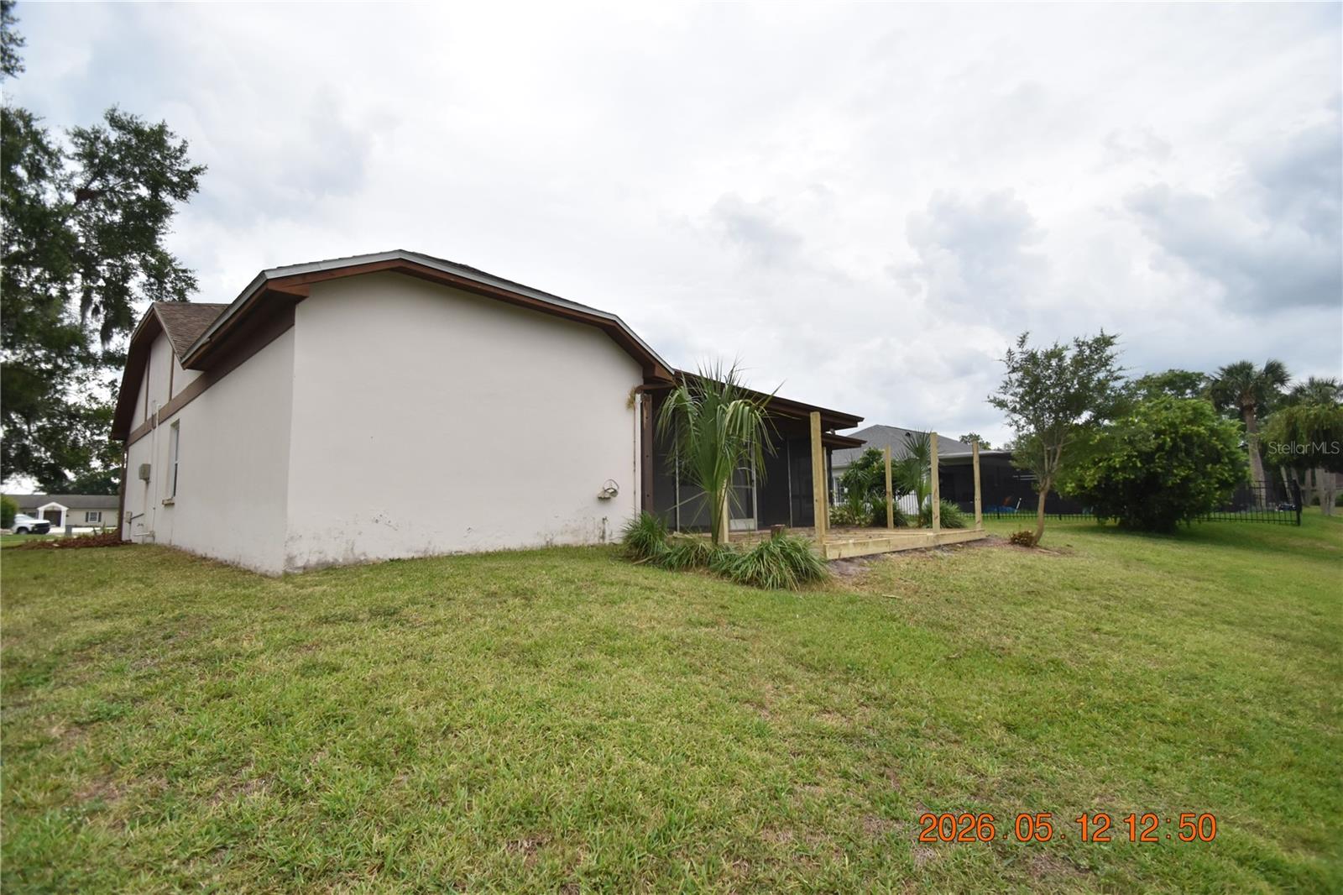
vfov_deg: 77.3
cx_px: 672
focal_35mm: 15
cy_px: 448
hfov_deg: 100.4
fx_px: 559
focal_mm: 10
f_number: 3.5
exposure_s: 1/4000
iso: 800
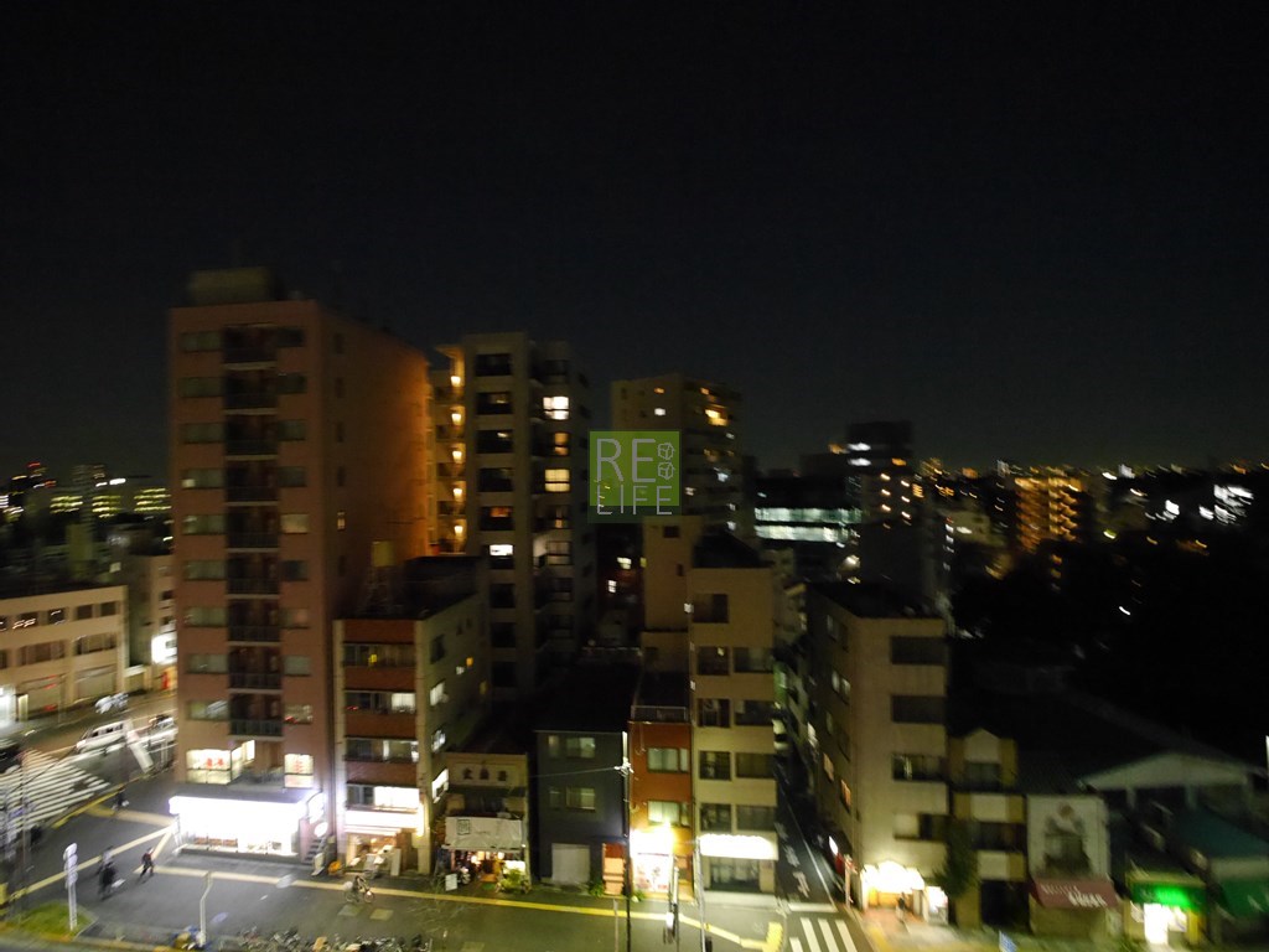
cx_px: 634
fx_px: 513
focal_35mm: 14
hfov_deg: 102.1
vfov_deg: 85.7
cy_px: 476
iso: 3200
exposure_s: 1/8
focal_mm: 7
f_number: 4
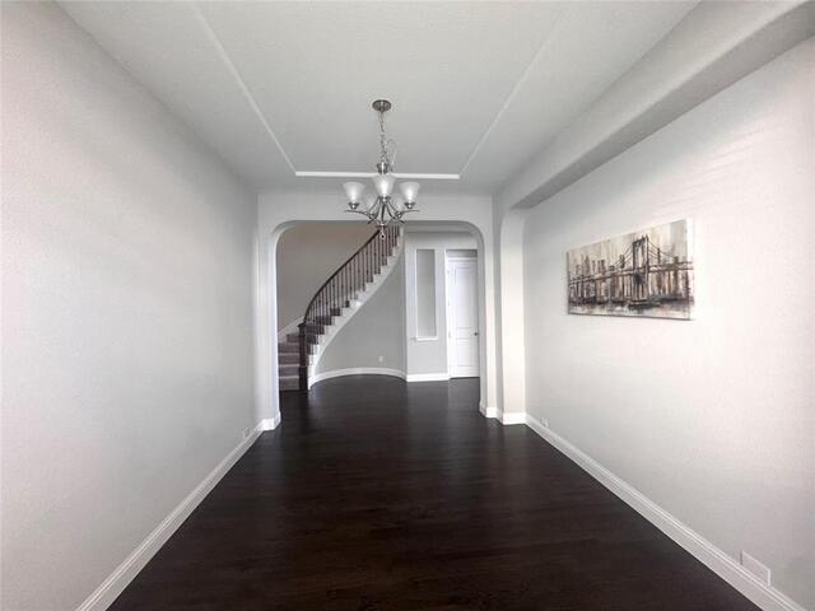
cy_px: 306
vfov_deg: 85.7
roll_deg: +1.6
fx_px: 330
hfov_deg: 102.1
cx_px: 408
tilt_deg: +0.7
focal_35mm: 14
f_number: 2.2
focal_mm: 2.22
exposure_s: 1/60
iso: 500
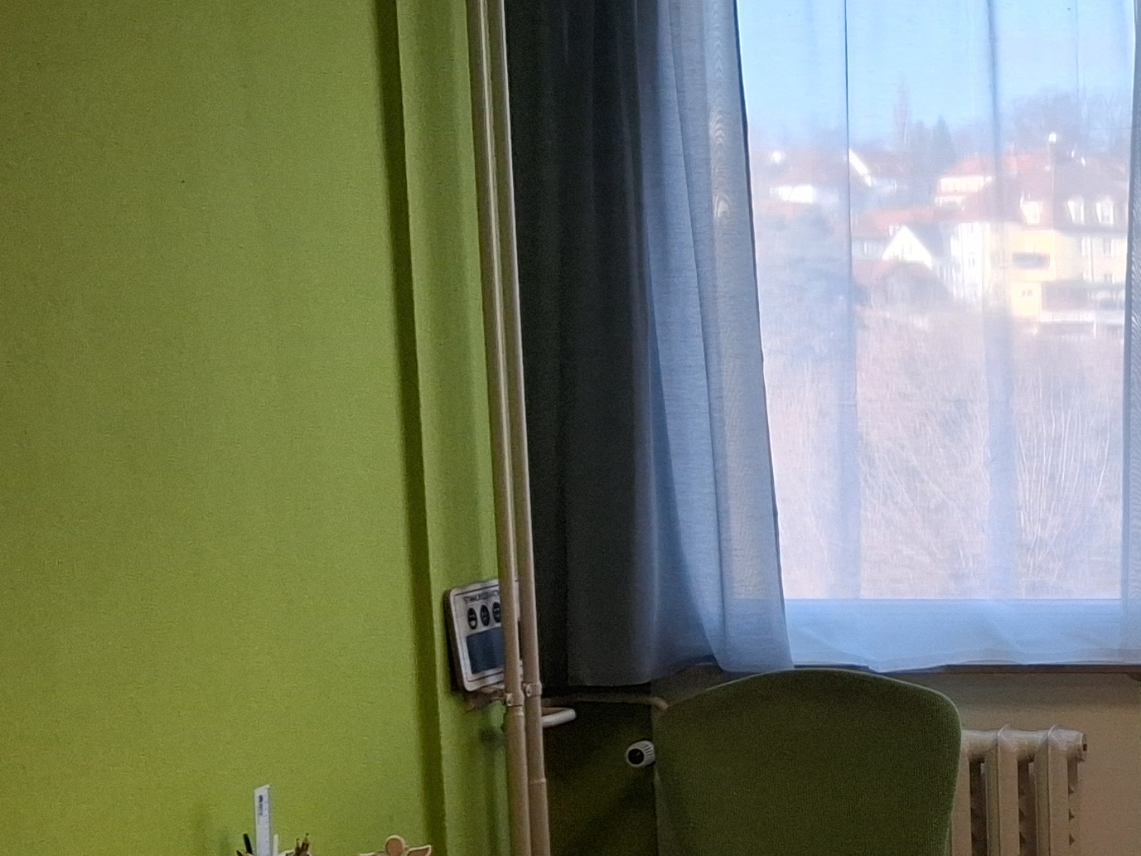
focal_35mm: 80
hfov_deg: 22.3
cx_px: 1405
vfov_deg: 18.2
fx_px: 2637
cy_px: 721
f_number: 1.8
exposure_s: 1/100
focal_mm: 4
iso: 40
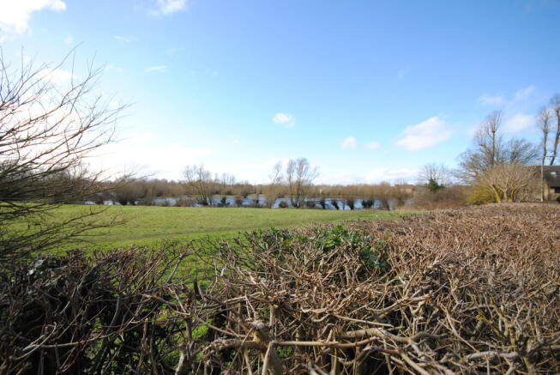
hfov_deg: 94.9
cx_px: 280
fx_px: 257
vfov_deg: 72.2
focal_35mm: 16
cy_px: 188
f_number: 7.1
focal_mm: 11
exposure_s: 1/200
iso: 100
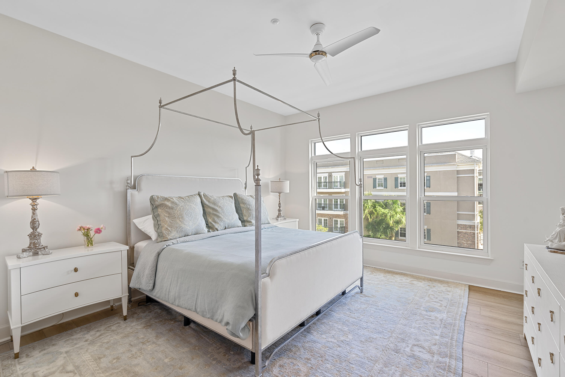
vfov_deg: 73.7
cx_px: 282
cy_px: 188
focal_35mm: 16
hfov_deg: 96.7
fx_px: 251
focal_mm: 16
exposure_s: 1/2.5
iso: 100
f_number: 7.1
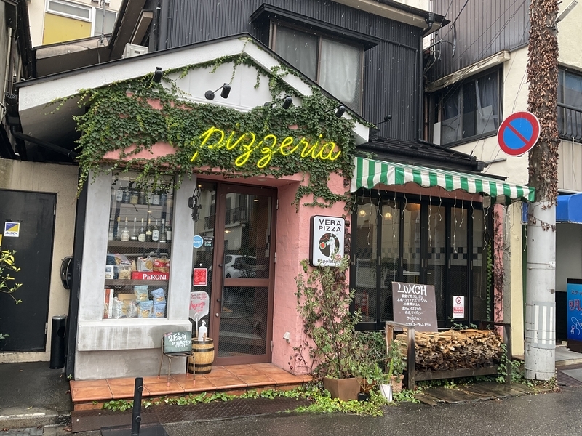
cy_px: 218
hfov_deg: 61.7
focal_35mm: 29
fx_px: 488
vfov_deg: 48.2
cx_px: 291
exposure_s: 1/153
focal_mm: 3
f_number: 1.8
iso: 20
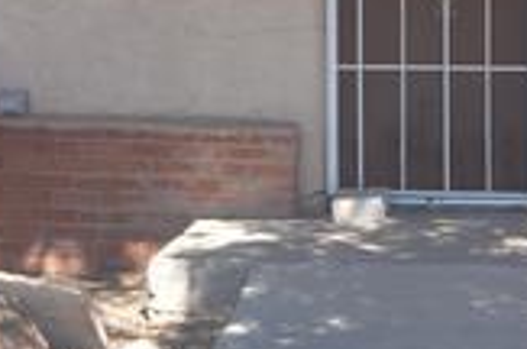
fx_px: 2031
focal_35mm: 139
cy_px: -61
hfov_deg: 14.8
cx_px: 344
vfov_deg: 9.7
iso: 160
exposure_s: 1/60
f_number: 10
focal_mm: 20
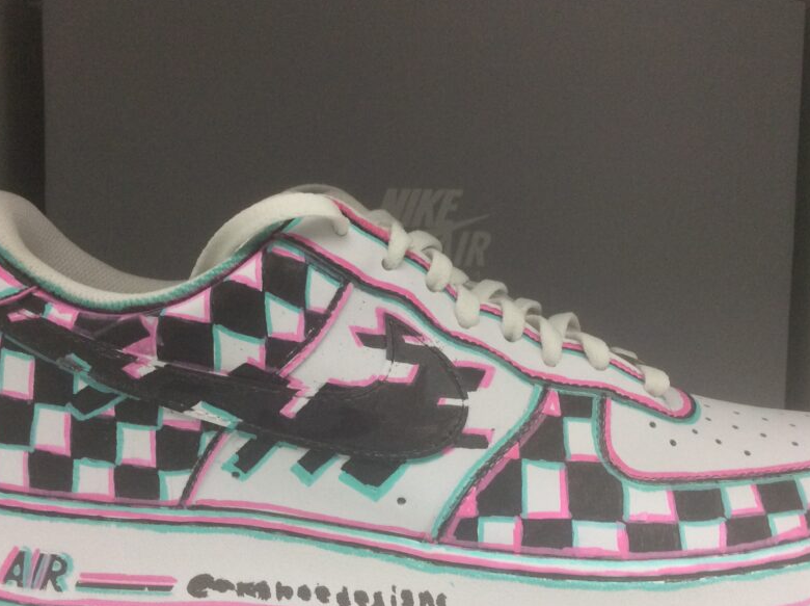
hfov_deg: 44.8
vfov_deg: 34.3
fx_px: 982
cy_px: 324
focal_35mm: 42
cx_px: 422
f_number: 2.4
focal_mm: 3.3
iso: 125
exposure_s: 1/24
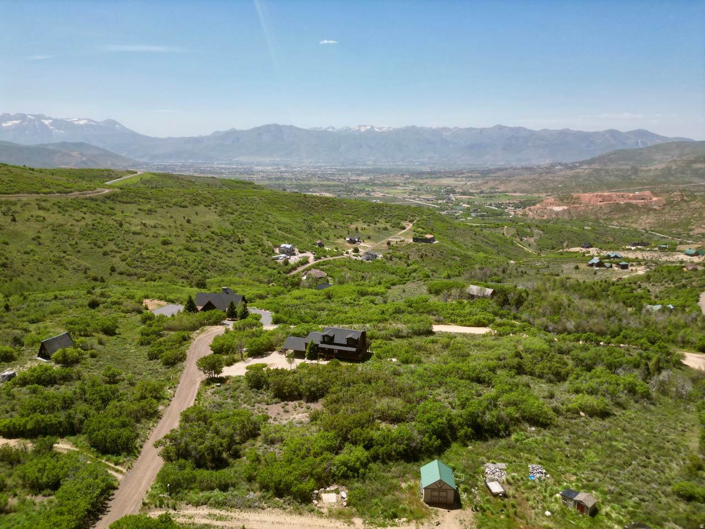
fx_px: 489
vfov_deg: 56.8
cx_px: 352
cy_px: 264
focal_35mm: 24
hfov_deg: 71.6
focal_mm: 6.72
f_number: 1.7
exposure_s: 1/2500
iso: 110
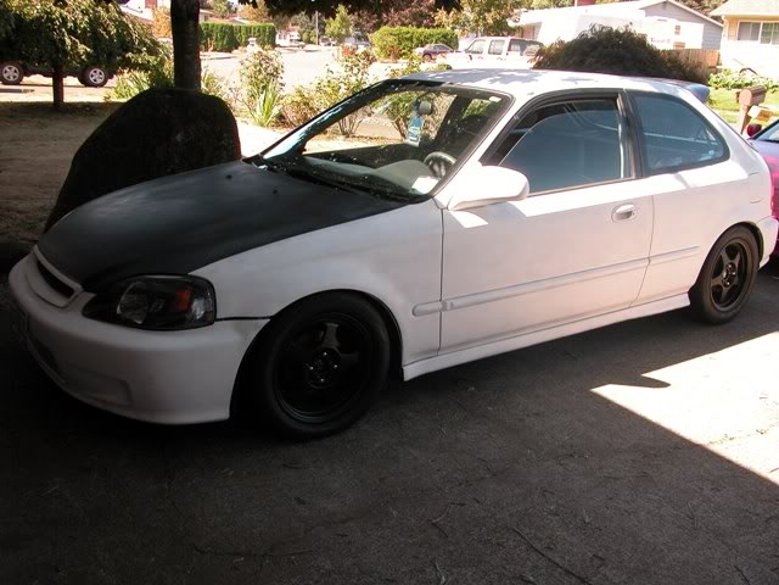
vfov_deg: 40.7
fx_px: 788
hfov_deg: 52.6
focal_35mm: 35
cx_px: 390
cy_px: 292
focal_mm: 8.9
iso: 100
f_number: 4
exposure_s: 1/137
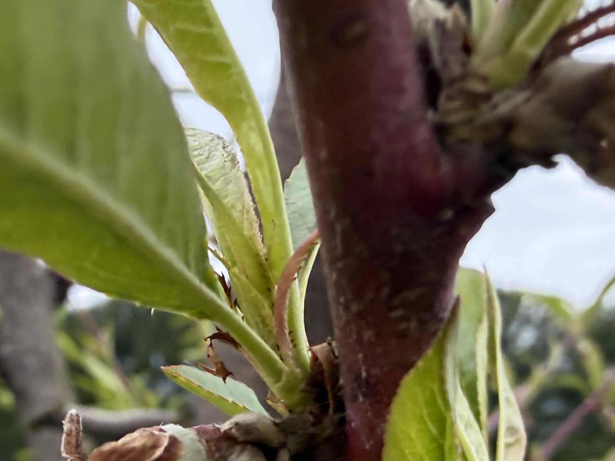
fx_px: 906
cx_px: 325
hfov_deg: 37.5
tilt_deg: -3.7
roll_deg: -2.2
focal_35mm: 51
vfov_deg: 26.6
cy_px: 489
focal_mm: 2.22
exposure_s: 1/121
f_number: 2.2
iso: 160
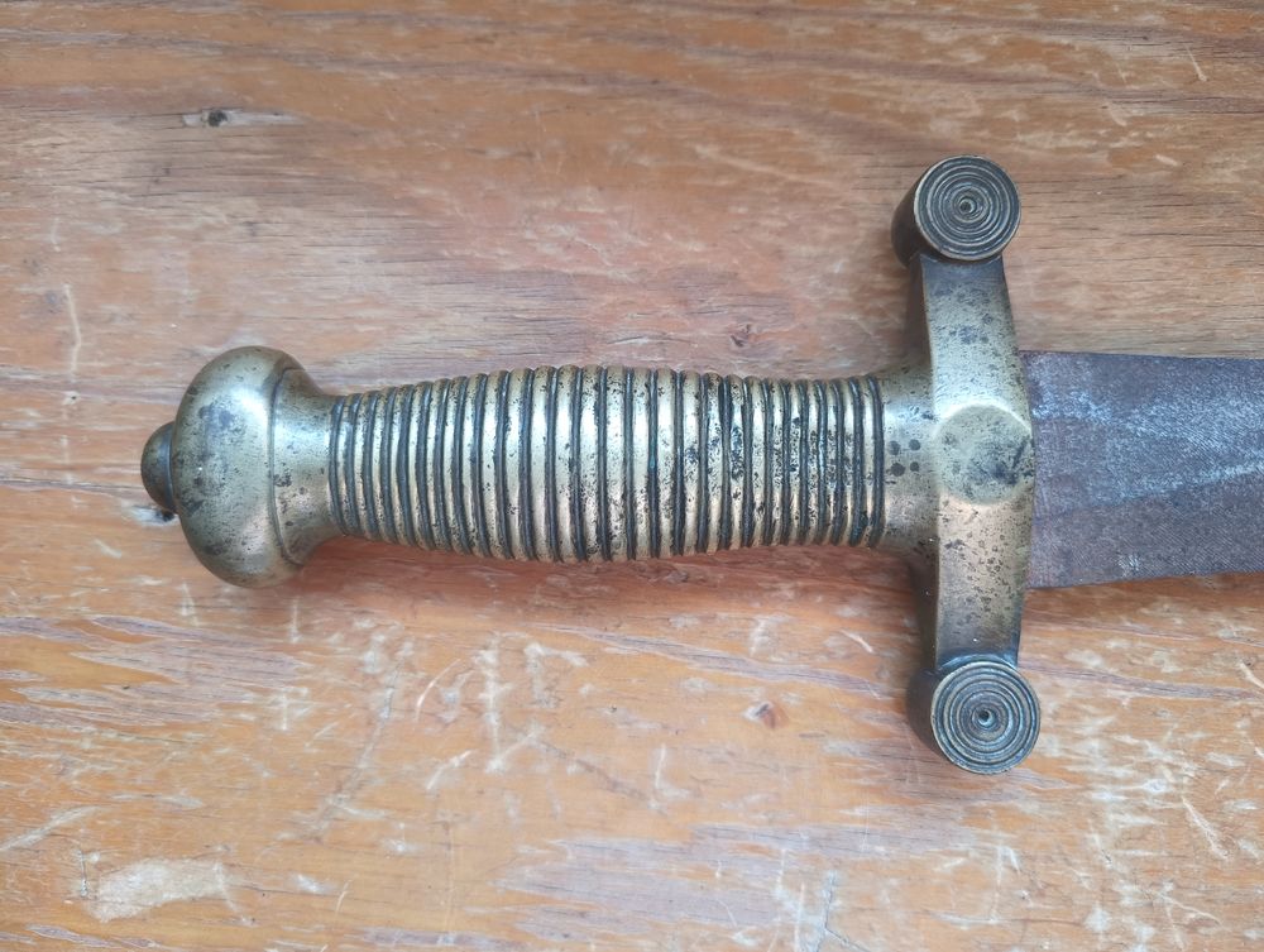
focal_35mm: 23
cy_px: 476
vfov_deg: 59.0
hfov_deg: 73.8
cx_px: 632
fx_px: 841
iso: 1000
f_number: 1.69
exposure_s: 1/50
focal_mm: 6.06
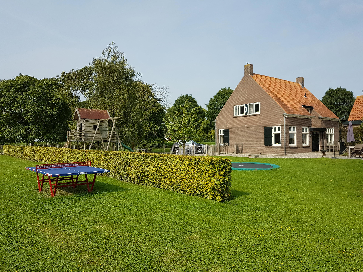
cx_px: 182
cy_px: 136
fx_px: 273
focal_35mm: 26
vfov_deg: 53.1
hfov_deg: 67.3
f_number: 1.7
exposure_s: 1/2144
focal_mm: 4.2
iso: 40
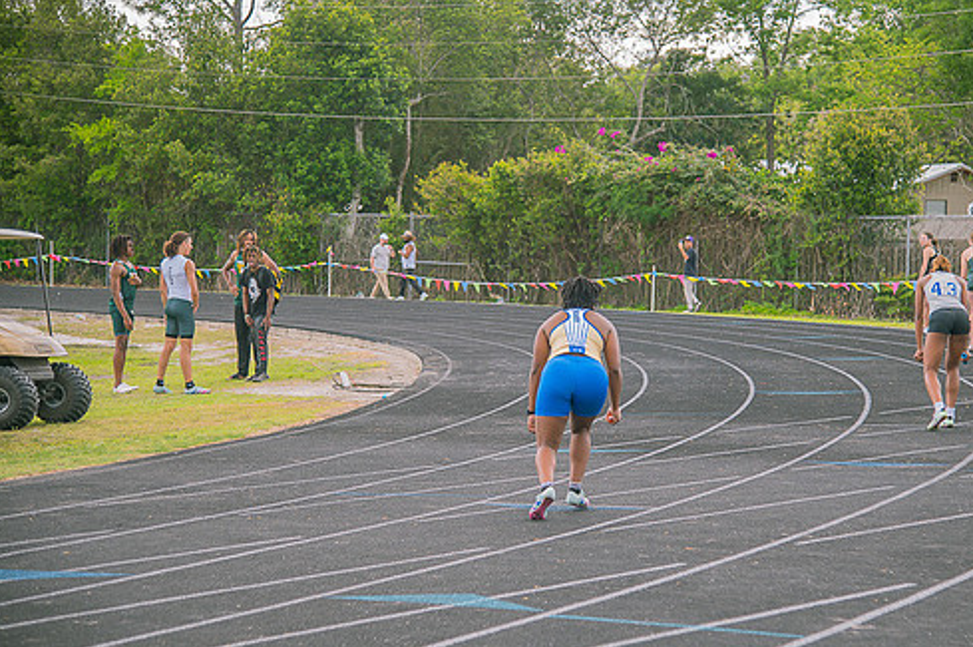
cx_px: 569
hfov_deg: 22.9
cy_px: 346
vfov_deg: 15.3
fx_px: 2403
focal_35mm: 89
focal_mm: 75
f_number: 4
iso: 200
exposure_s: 1/200
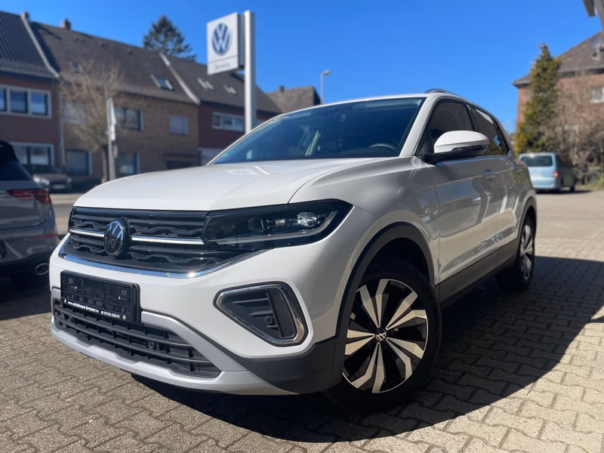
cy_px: 226
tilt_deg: -5.4
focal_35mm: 26
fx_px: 454
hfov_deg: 67.3
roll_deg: -0.3
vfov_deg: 53.1
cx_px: 302
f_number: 1.6
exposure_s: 1/4831
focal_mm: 4.2
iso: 50
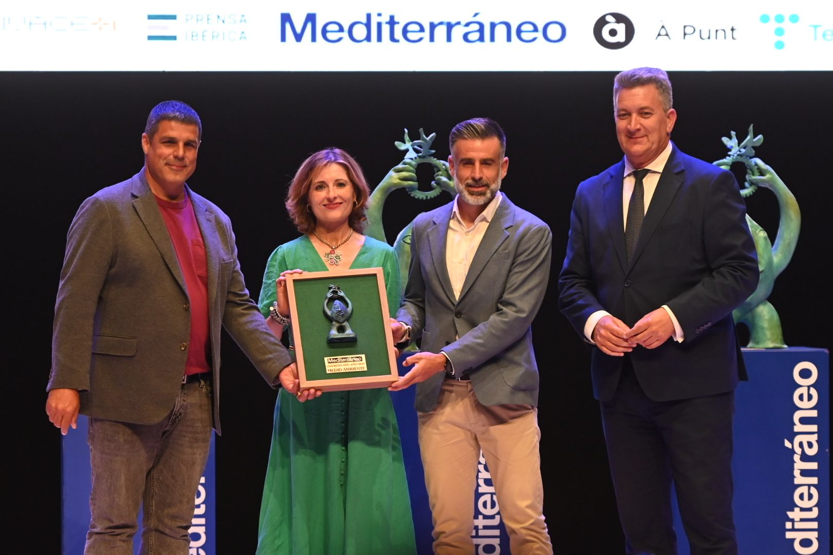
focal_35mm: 225
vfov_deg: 6.1
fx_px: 5206
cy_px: 278
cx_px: 416
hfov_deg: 9.1
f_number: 2.8
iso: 1600
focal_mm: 150
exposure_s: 1/640
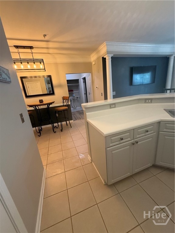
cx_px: 88
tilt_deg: -17.8
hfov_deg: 85.7
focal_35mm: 14
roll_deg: +5.0
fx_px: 94
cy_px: 116
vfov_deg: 102.1
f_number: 2.2
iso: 500
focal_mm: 2.22
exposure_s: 1/60
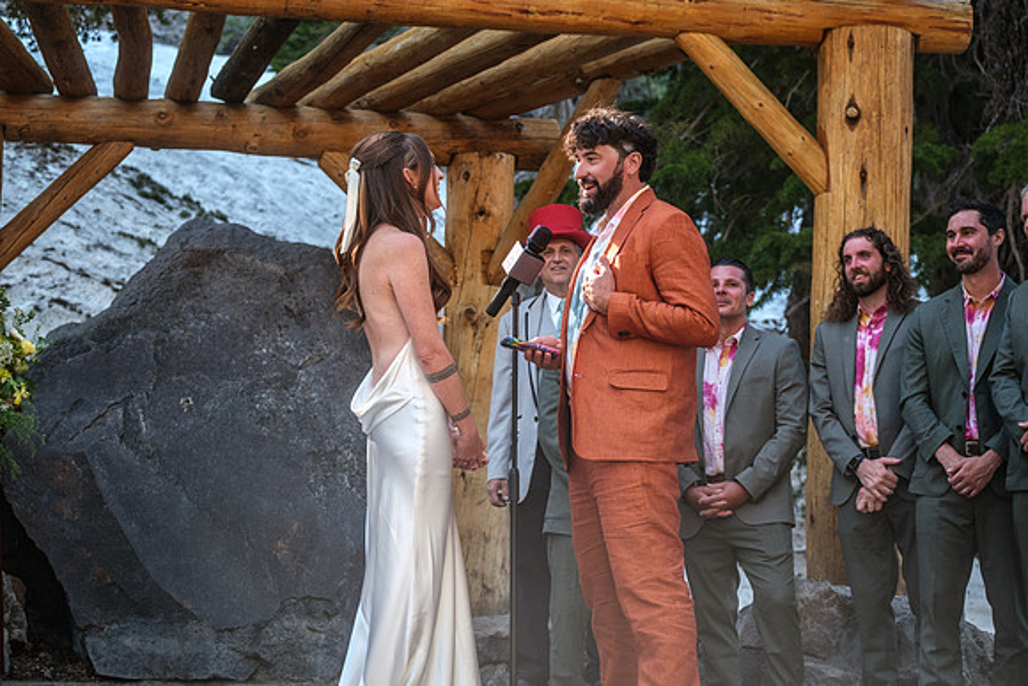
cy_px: 343
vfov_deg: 16.9
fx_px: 2313
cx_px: 514
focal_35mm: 81
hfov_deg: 25.1
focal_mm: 54.1
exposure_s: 1/170
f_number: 3.6
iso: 400
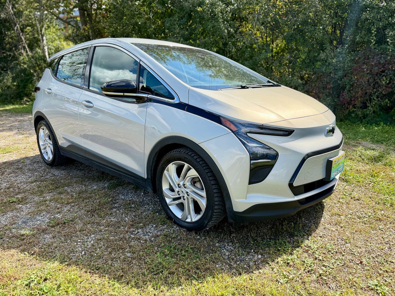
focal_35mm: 24
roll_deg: +0.7
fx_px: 274
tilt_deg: -14.7
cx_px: 198
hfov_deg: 71.6
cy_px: 148
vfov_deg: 56.8
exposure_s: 1/2611
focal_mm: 6.76
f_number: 1.78
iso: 100
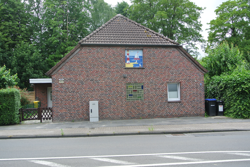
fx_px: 257
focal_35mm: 37
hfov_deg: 51.8
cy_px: 84
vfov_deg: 36.0
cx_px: 125
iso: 100
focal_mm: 14
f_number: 4
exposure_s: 1/125
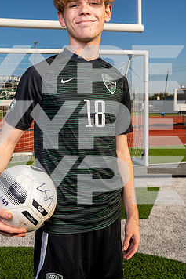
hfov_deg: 31.0
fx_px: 334
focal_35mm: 43
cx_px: 70
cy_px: 125
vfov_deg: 45.4
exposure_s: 1/250
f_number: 8
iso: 100
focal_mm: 34
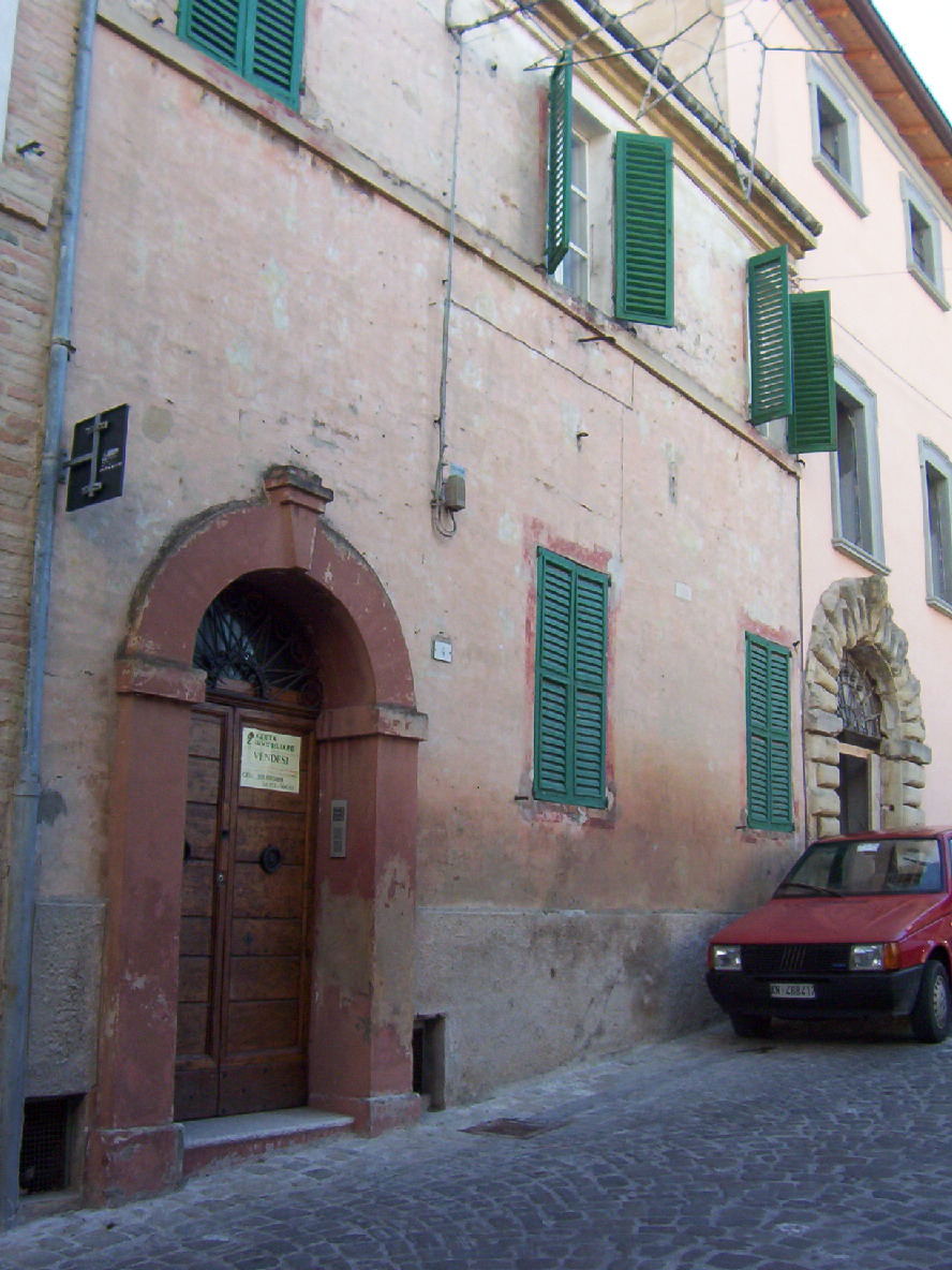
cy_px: 635
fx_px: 1320
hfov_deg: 39.7
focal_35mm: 36
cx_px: 476
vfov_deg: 51.4
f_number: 2.76
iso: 100
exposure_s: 1/324
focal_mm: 5.54
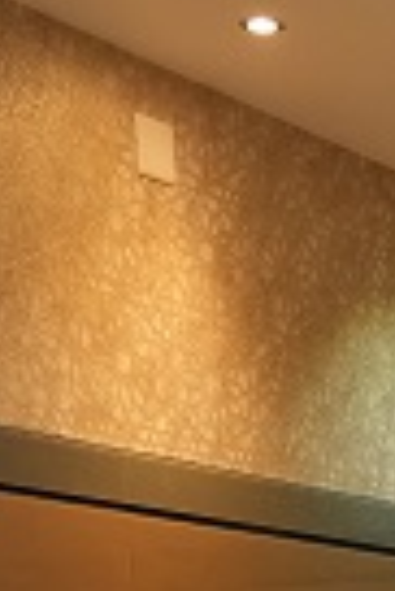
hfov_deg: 9.5
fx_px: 2167
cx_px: 872
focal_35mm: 132
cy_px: 939
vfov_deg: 14.3
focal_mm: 24
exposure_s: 1/100
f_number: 4
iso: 2000
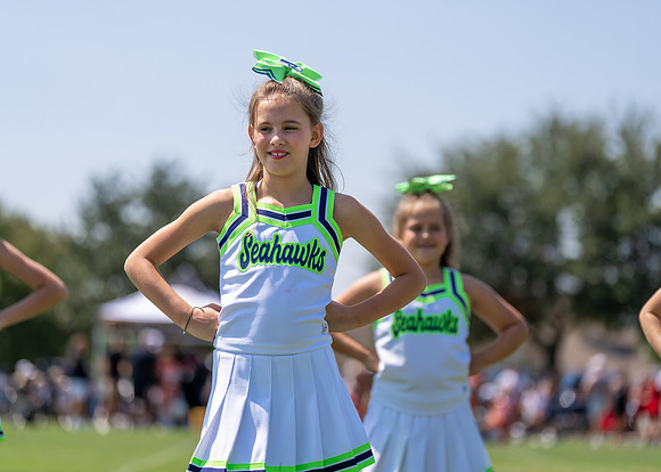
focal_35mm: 143
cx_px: 330
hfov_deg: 14.1
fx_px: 2679
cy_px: 236
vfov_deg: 10.1
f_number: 2.8
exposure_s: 1/1600
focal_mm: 135
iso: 100
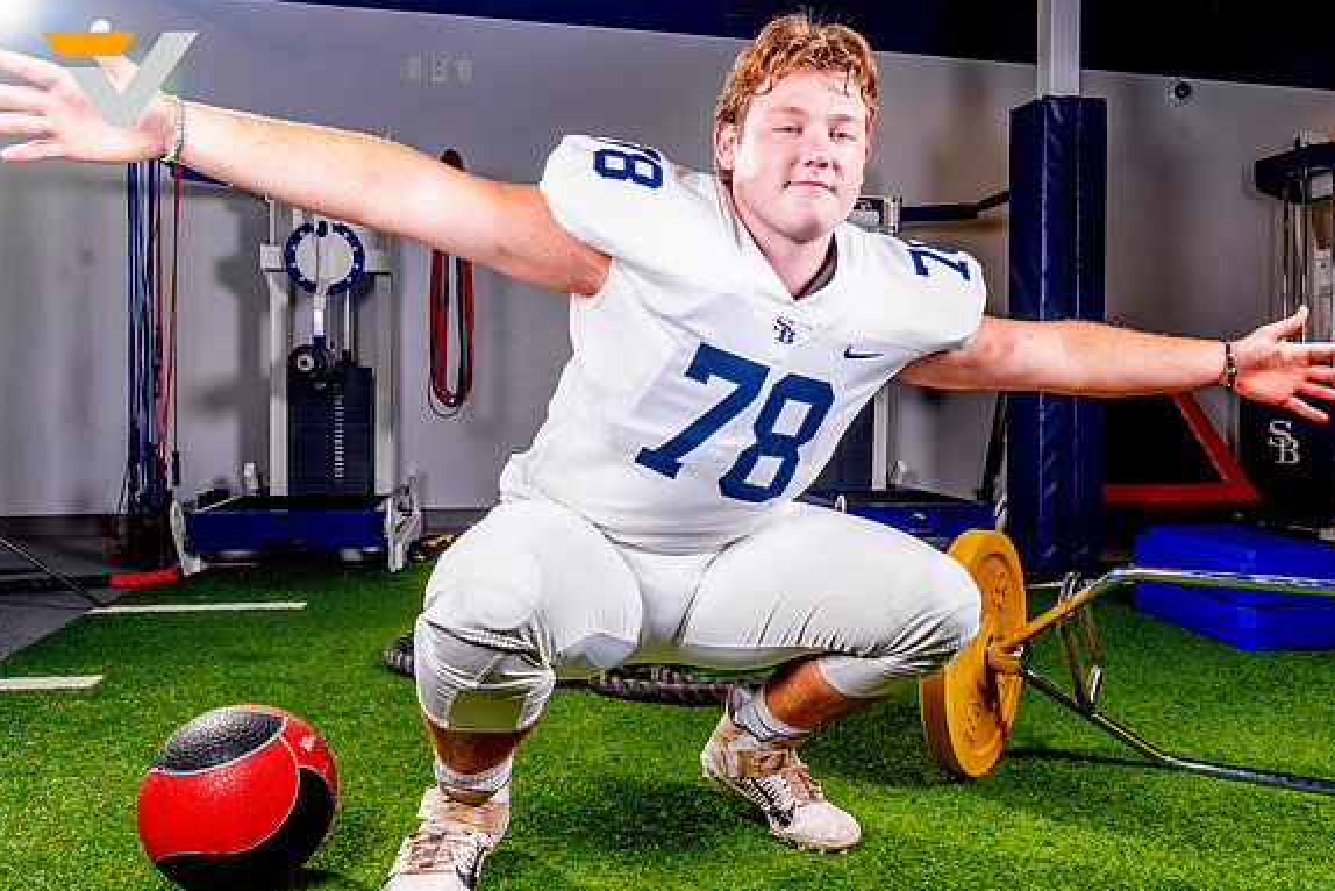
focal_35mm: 30
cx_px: 757
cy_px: 430
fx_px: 1113
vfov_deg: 43.6
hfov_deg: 61.7
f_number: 8
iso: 100
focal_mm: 24
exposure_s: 1/125
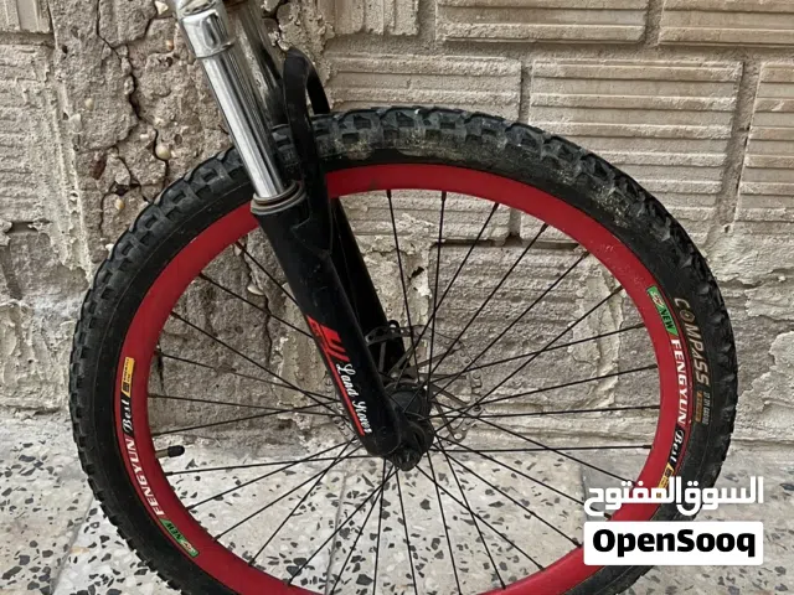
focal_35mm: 26
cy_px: 298
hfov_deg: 67.3
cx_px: 397
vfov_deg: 53.1
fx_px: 596
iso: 125
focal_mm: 5.7
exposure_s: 1/85
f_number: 1.5
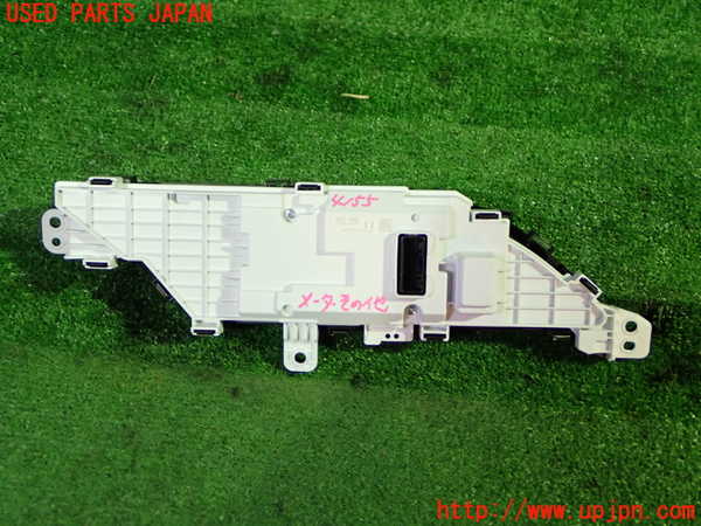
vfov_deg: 35.1
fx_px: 830
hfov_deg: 45.8
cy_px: 263
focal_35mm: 41
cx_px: 350
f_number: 2.8
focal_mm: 7.31
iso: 500
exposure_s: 1/40
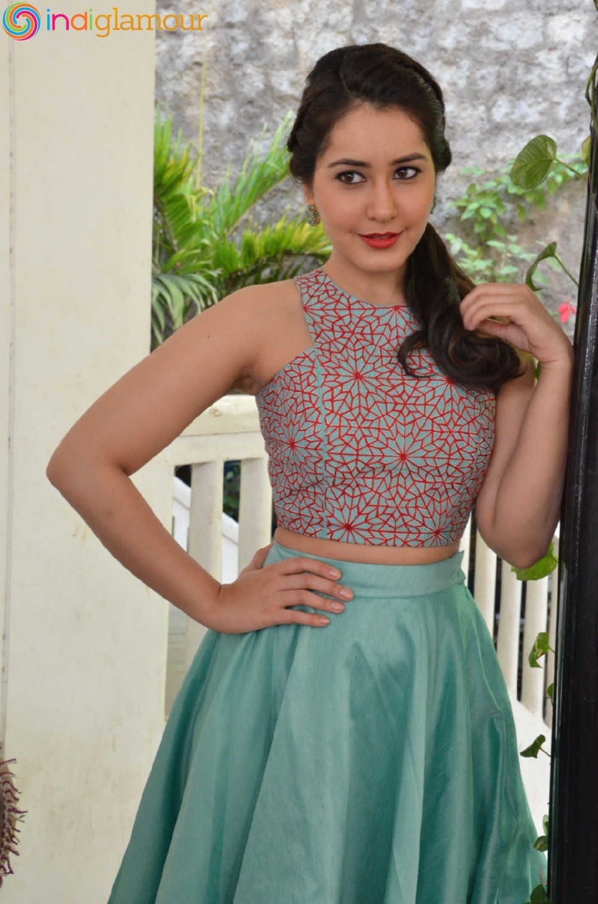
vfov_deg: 33.5
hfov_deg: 22.5
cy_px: 452
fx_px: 1502
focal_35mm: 60
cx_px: 299
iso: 2000
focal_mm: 40
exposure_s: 1/125
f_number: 8
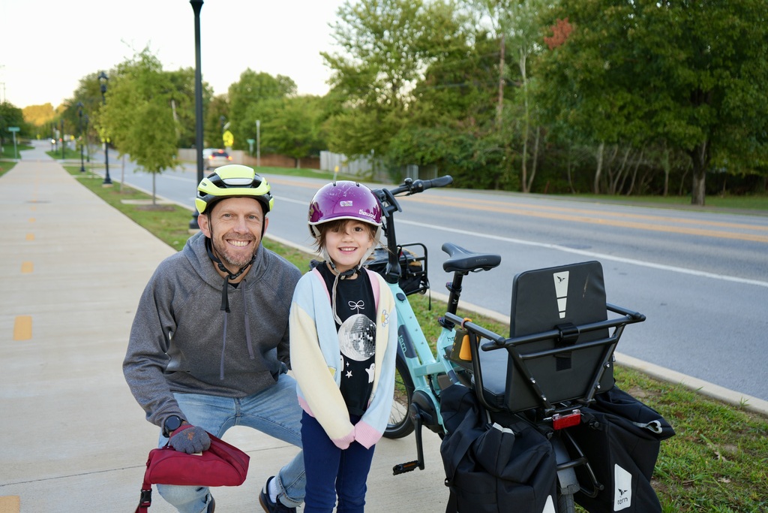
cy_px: 256
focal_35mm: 35
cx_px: 384
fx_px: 747
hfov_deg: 54.4
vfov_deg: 37.9
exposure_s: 1/40
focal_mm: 35
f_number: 4
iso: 100
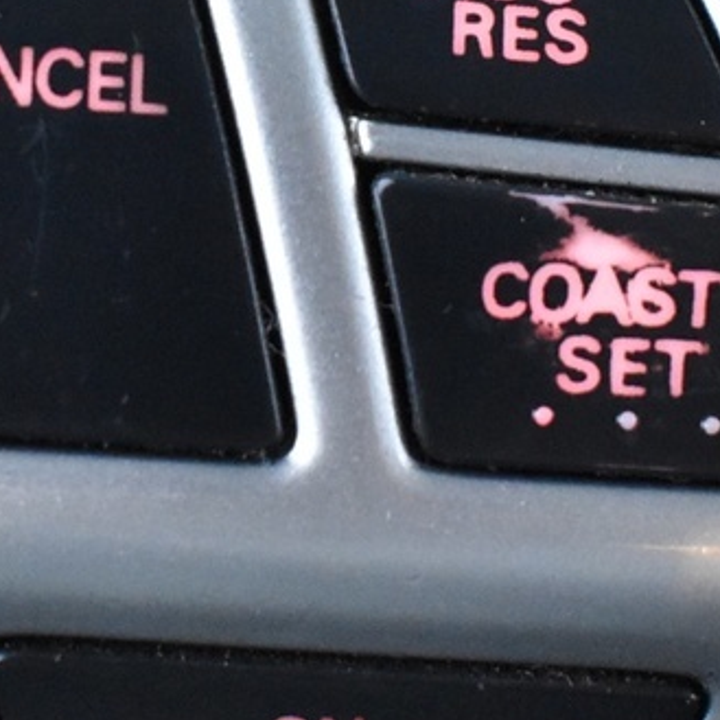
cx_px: 317
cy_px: 105
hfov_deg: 12.6
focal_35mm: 138
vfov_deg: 12.6
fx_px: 3247
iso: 4000
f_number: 3.8
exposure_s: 1/40
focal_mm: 22
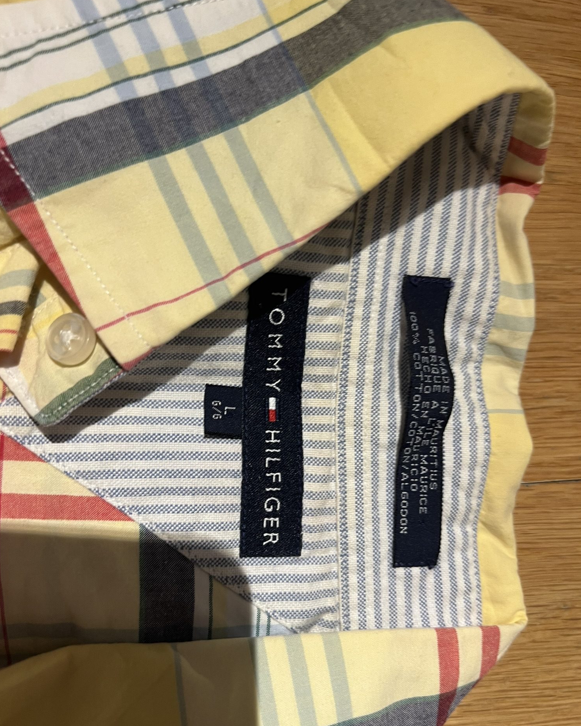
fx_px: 602
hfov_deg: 51.5
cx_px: 297
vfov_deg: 62.1
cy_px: 395
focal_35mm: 28
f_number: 1.5
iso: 64
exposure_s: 1/50
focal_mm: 5.7
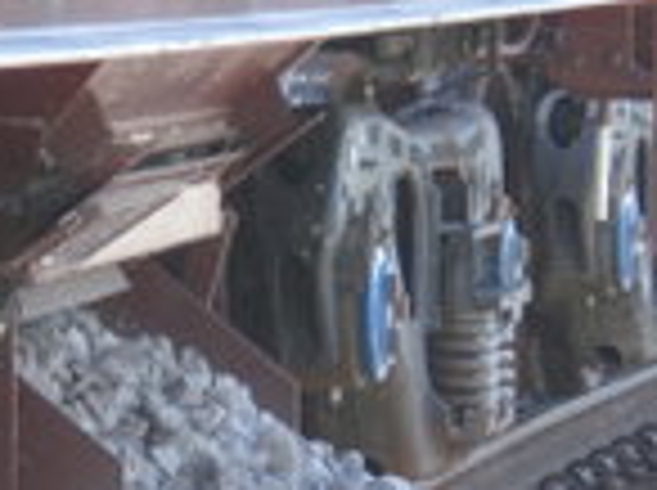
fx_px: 5343
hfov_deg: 7.0
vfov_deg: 5.2
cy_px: 539
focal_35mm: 282
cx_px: 202
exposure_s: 1/160
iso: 200
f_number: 5.9
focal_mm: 18.9
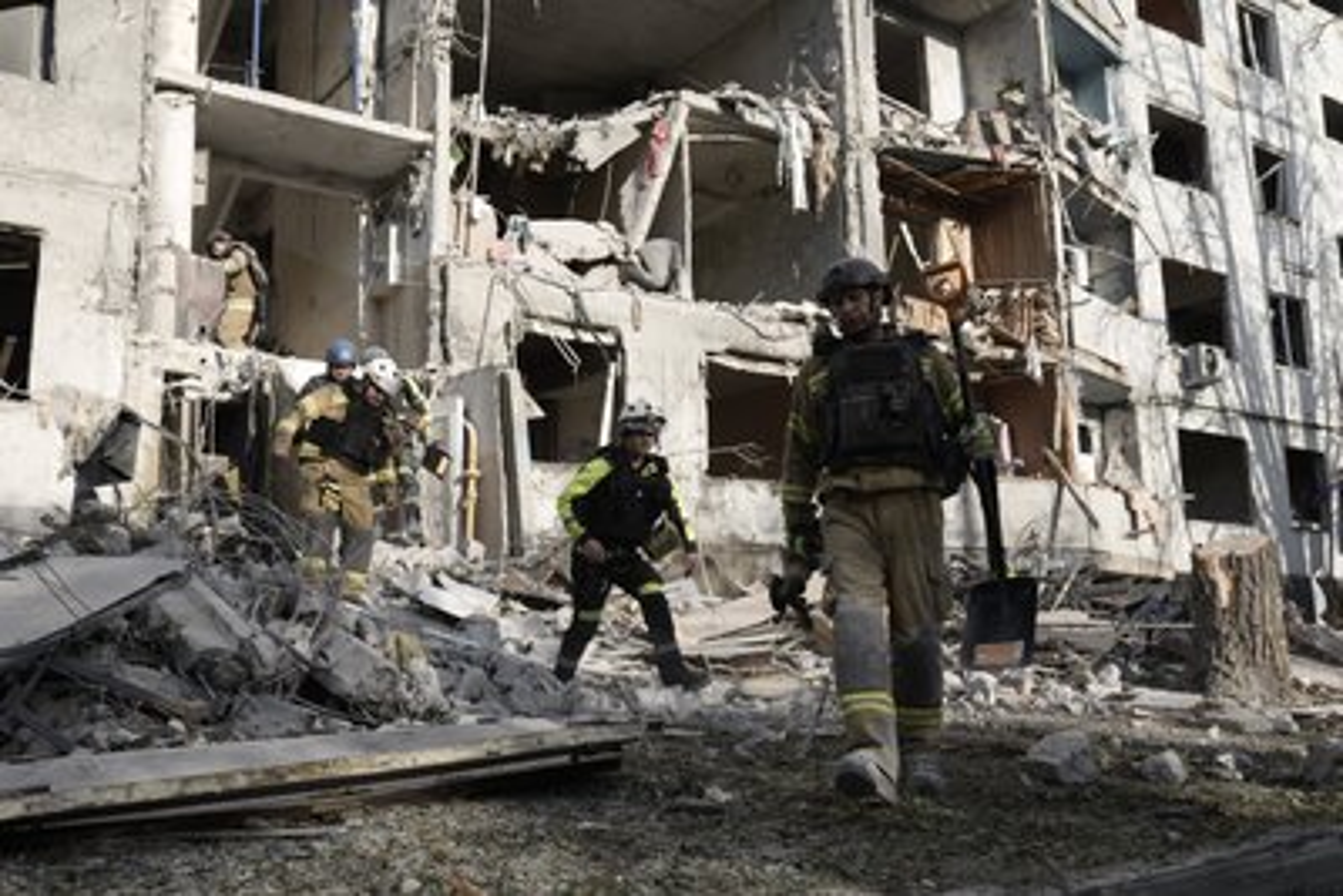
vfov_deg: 37.9
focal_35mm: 35
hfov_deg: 54.4
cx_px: 672
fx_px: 1306
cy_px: 448
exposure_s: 1/640
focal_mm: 35
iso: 200
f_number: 5.6
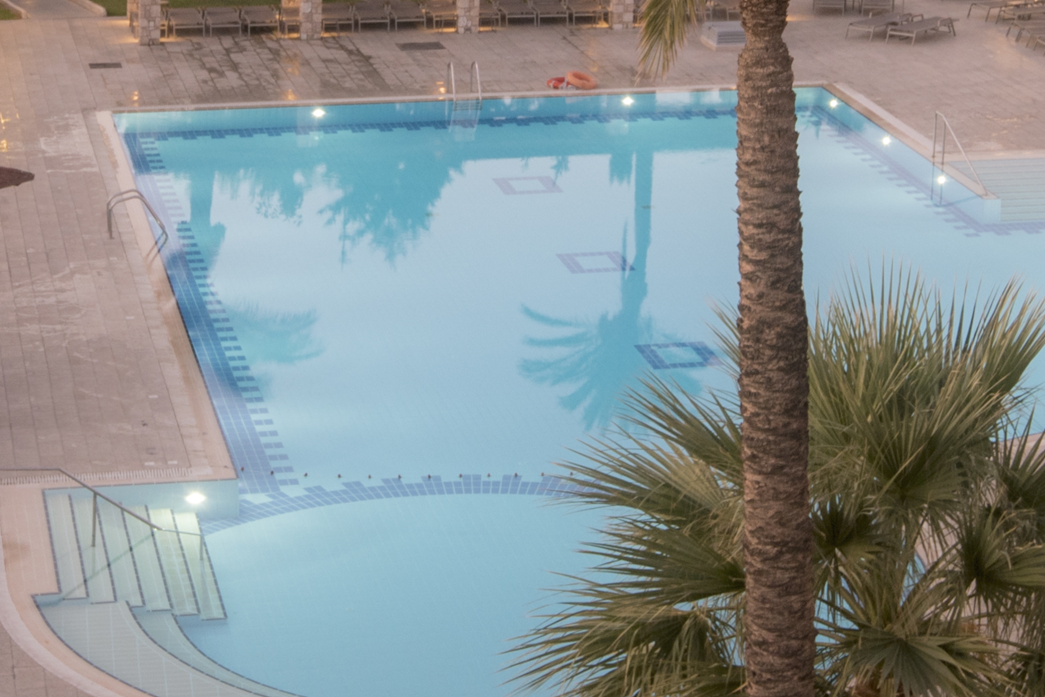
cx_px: 480
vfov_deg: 11.9
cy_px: -26
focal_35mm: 114
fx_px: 3310
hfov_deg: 17.9
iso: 200
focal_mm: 35
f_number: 9
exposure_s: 1/3
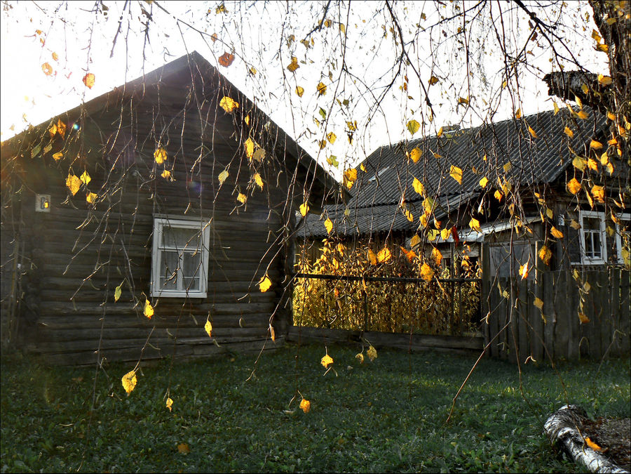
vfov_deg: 39.7
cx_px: 316
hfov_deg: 51.4
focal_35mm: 36
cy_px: 237
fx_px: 656
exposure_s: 1/200
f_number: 5.6
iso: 80
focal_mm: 6
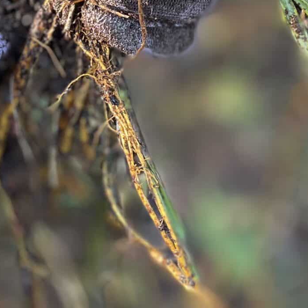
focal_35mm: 84
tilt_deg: -32.1
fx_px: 846
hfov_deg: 20.6
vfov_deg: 20.3
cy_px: 40
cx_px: 131
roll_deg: -0.3
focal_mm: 4.2
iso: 80
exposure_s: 1/121
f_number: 1.6
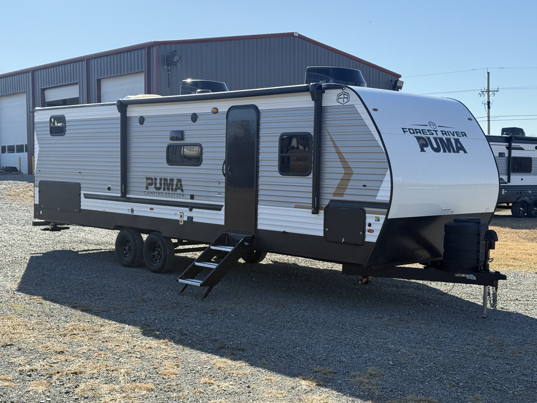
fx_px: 745
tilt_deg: -0.8
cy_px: 202
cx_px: 268
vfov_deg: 30.3
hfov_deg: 39.7
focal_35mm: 48
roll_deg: +0.6
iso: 100
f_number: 1.78
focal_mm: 6.76
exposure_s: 1/3704
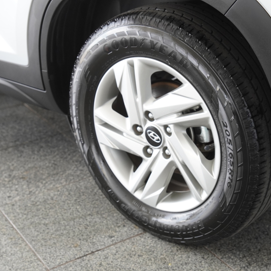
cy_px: 136
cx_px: 150
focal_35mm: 73
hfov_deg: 23.7
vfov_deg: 23.7
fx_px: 647
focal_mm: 38
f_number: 4
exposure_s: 1/160
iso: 500
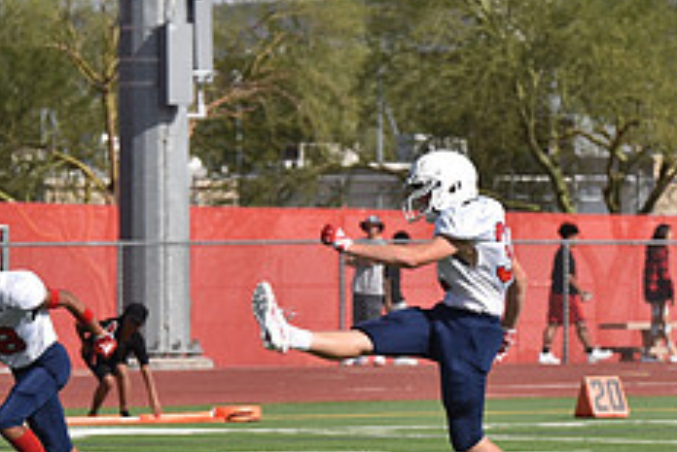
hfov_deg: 5.0
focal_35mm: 412
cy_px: 334
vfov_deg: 3.3
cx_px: 493
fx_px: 7752
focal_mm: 165
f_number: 4
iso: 320
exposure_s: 1/4000
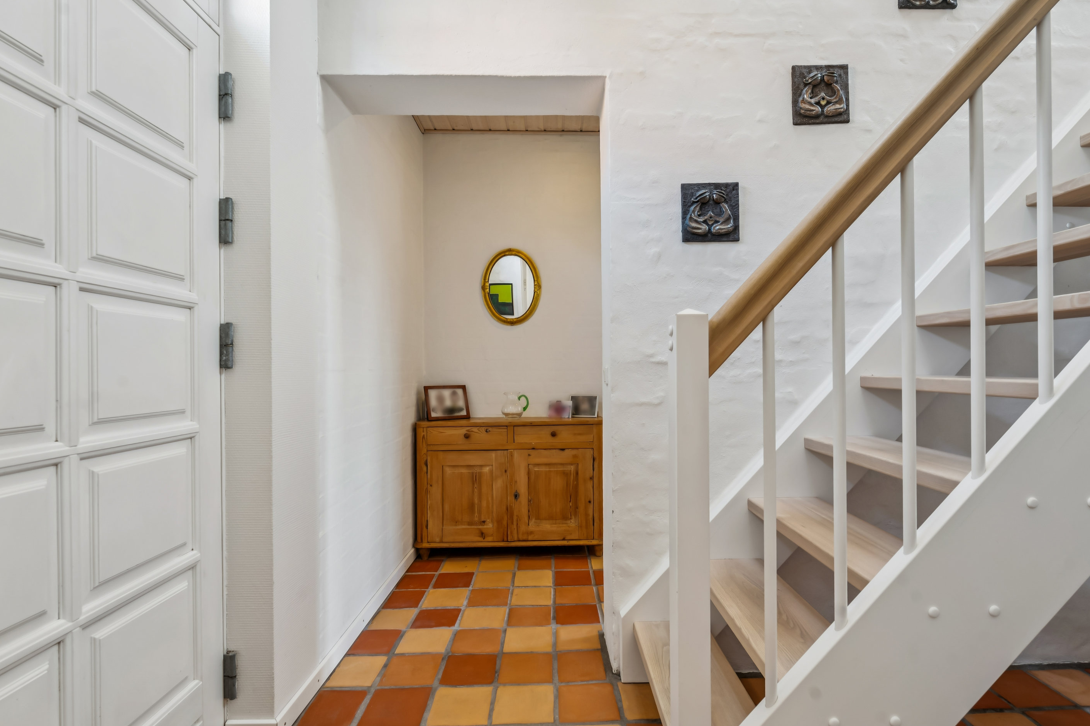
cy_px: 357
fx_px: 515
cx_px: 564
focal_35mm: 17
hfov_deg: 93.2
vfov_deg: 70.4
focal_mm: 16
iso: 200
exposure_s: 1/5
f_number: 8
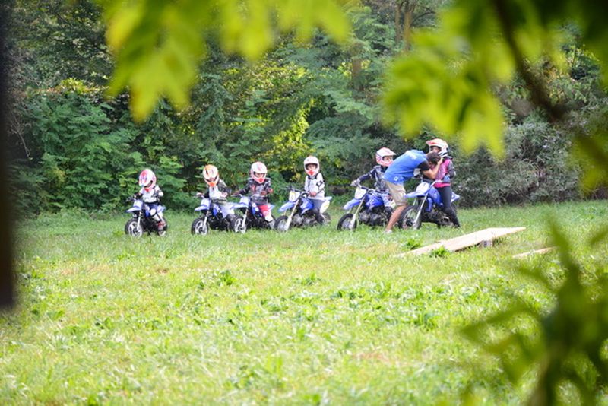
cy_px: 203
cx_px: 304
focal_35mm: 150
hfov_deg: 13.7
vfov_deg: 9.2
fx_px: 2534
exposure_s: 1/400
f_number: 5
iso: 800
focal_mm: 150
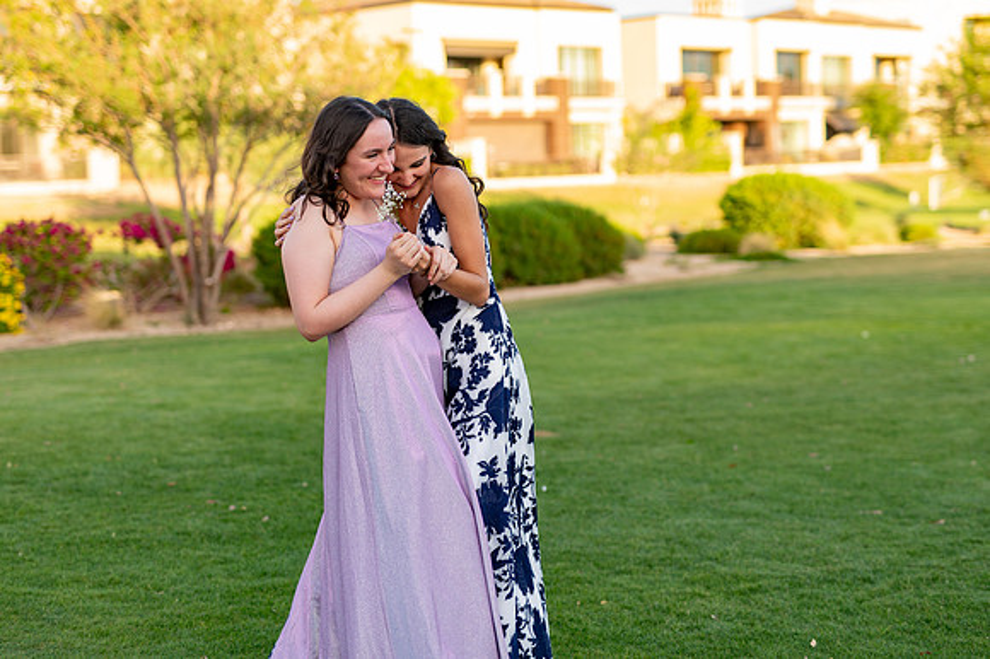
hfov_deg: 33.3
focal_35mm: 60
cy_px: 262
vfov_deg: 22.5
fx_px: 1657
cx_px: 493
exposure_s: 1/640
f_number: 2
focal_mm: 50
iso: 100
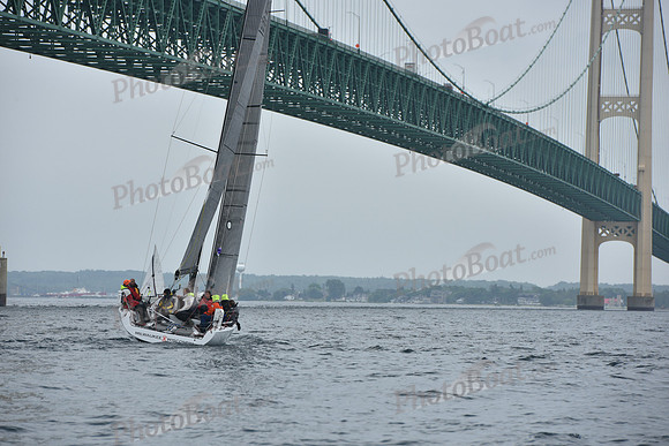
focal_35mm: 200
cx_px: 334
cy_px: 223
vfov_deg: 6.9
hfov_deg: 10.3
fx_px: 3717
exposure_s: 1/800
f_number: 8
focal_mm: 200
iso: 250
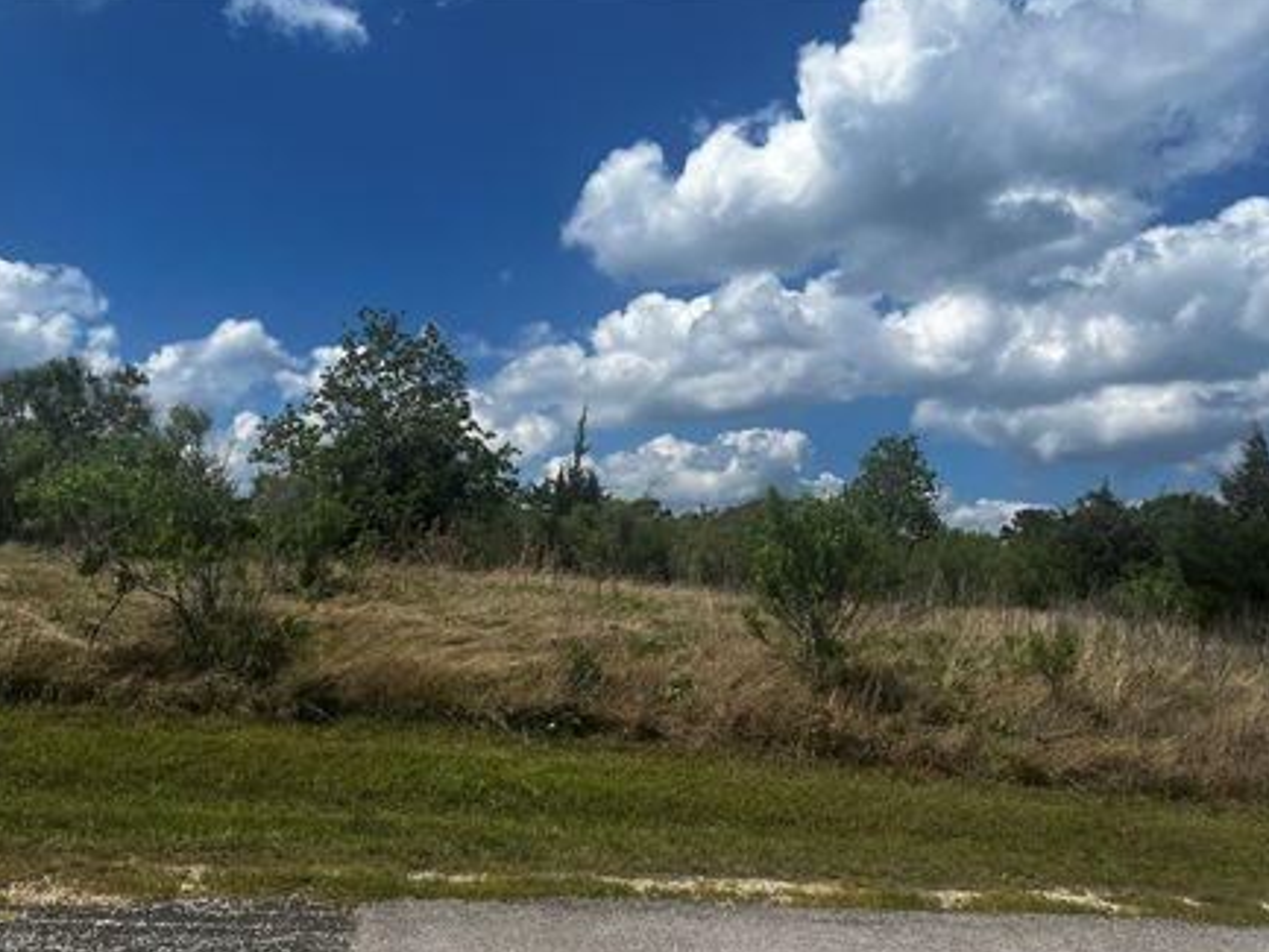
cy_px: 532
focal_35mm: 30
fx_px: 1100
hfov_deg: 59.9
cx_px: 654
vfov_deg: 46.7
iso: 50
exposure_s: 1/6173
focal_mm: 5.1
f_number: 1.6
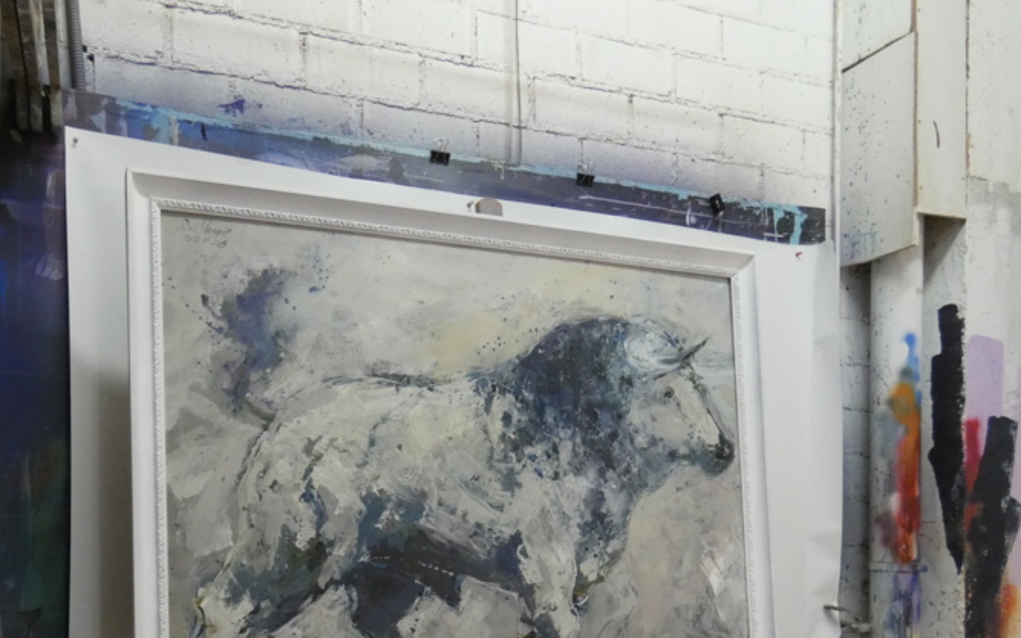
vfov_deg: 40.1
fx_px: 835
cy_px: 511
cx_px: 406
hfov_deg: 62.3
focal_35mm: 30
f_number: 2.8
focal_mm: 3.6
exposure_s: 1/60
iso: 500
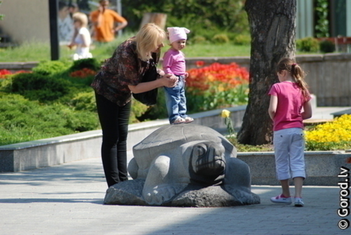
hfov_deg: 5.1
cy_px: 118
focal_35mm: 405
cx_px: 176
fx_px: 3955
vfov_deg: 3.4
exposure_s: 1/500
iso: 250
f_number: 5.6
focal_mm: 270
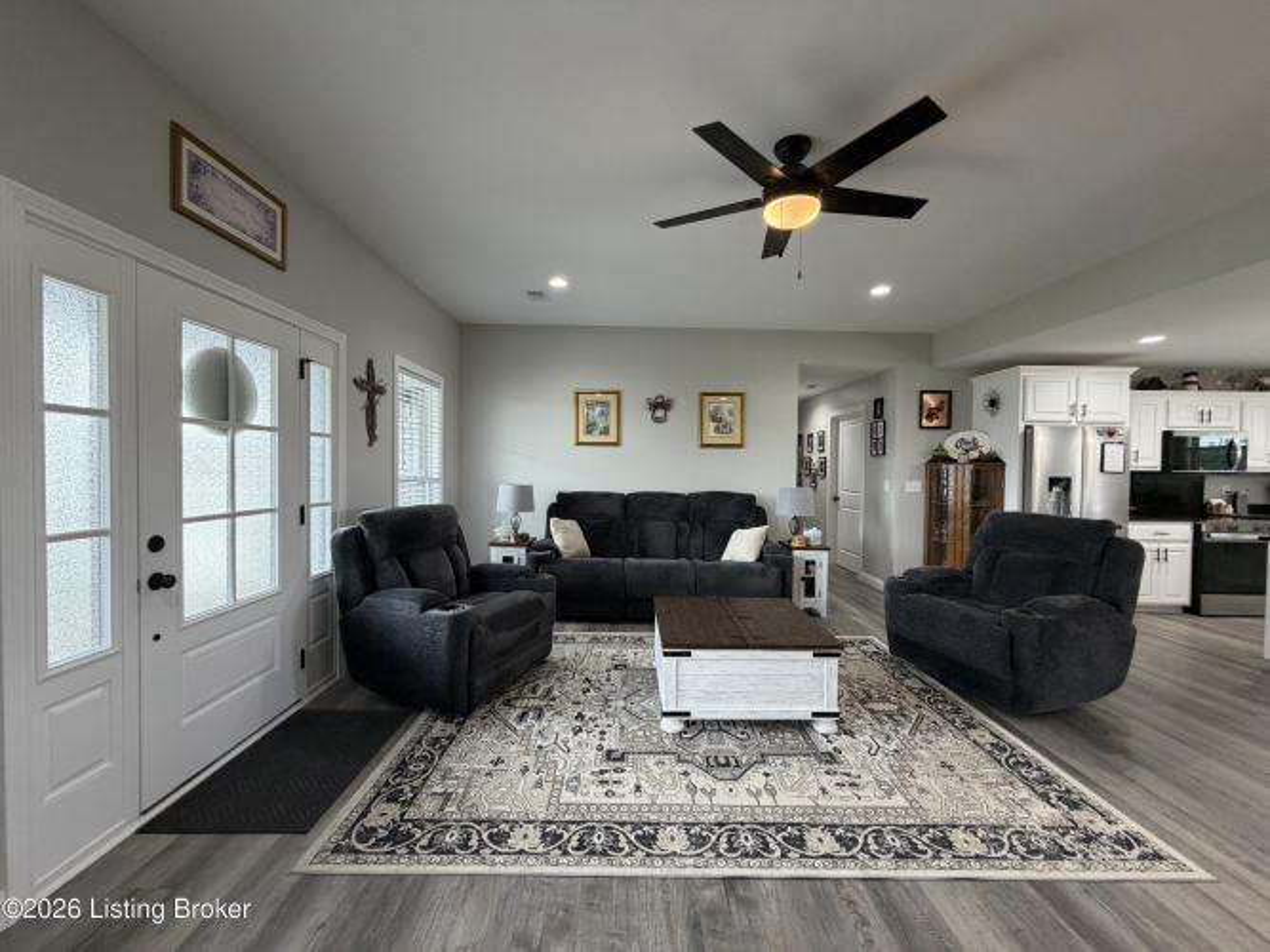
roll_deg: -0.5
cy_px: 476
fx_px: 514
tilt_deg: -1.7
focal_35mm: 14
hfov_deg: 102.1
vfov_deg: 85.7
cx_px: 635
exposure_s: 1/60
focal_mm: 2.22
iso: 200
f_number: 2.2
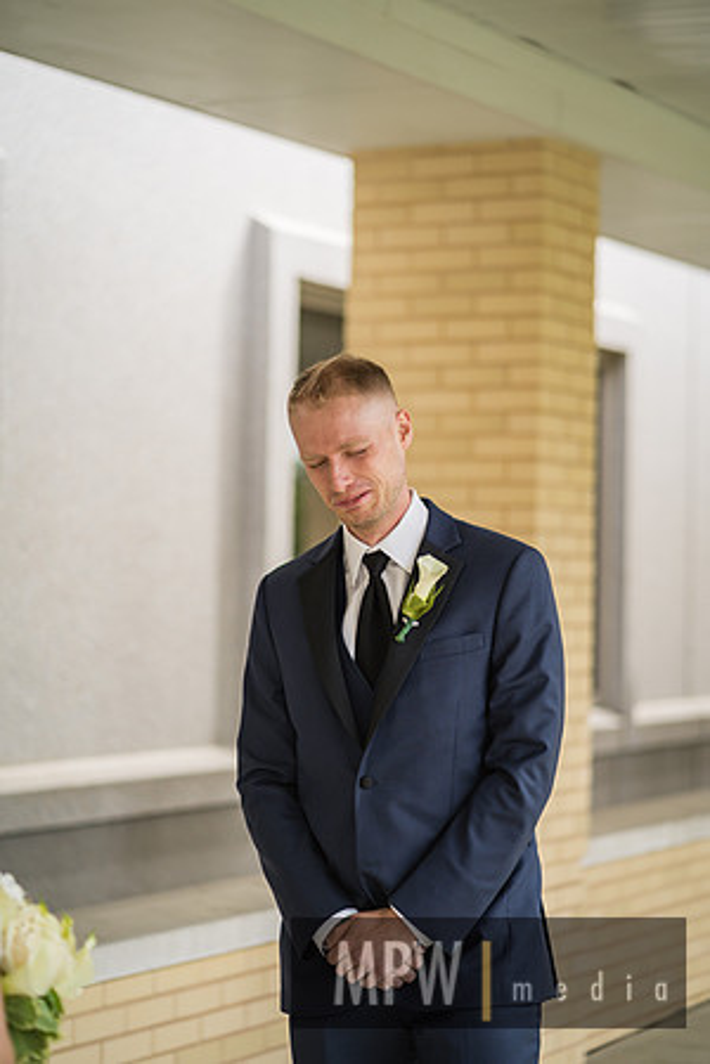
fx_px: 2514
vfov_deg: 23.9
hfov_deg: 16.1
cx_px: 355
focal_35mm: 85
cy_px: 532
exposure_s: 1/1250
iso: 100
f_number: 2
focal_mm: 85
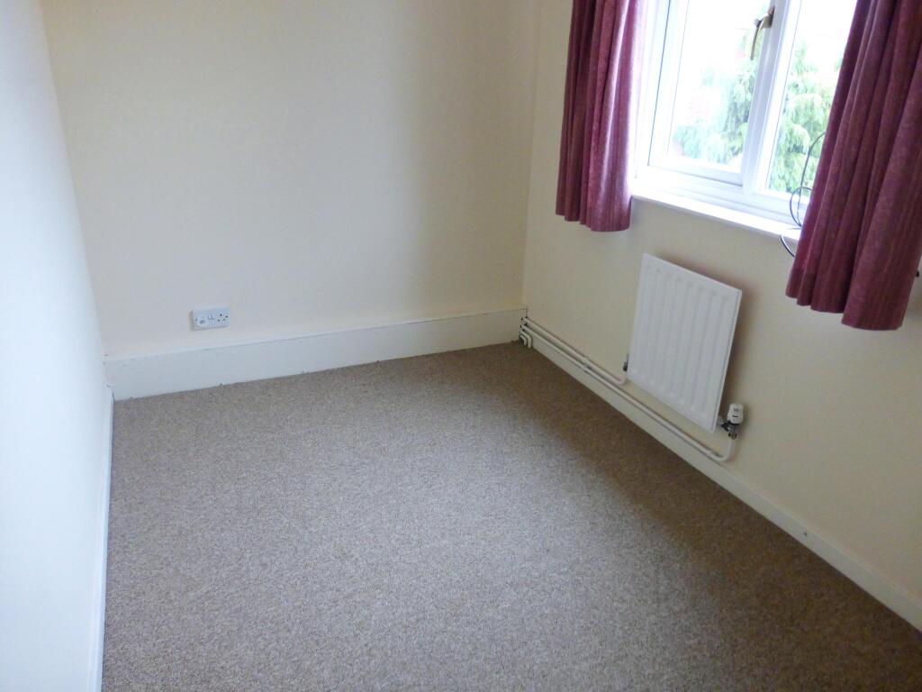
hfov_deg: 71.6
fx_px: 639
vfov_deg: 56.8
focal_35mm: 24
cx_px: 461
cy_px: 346
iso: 400
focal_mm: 4.3
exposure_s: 1/30
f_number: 3.3
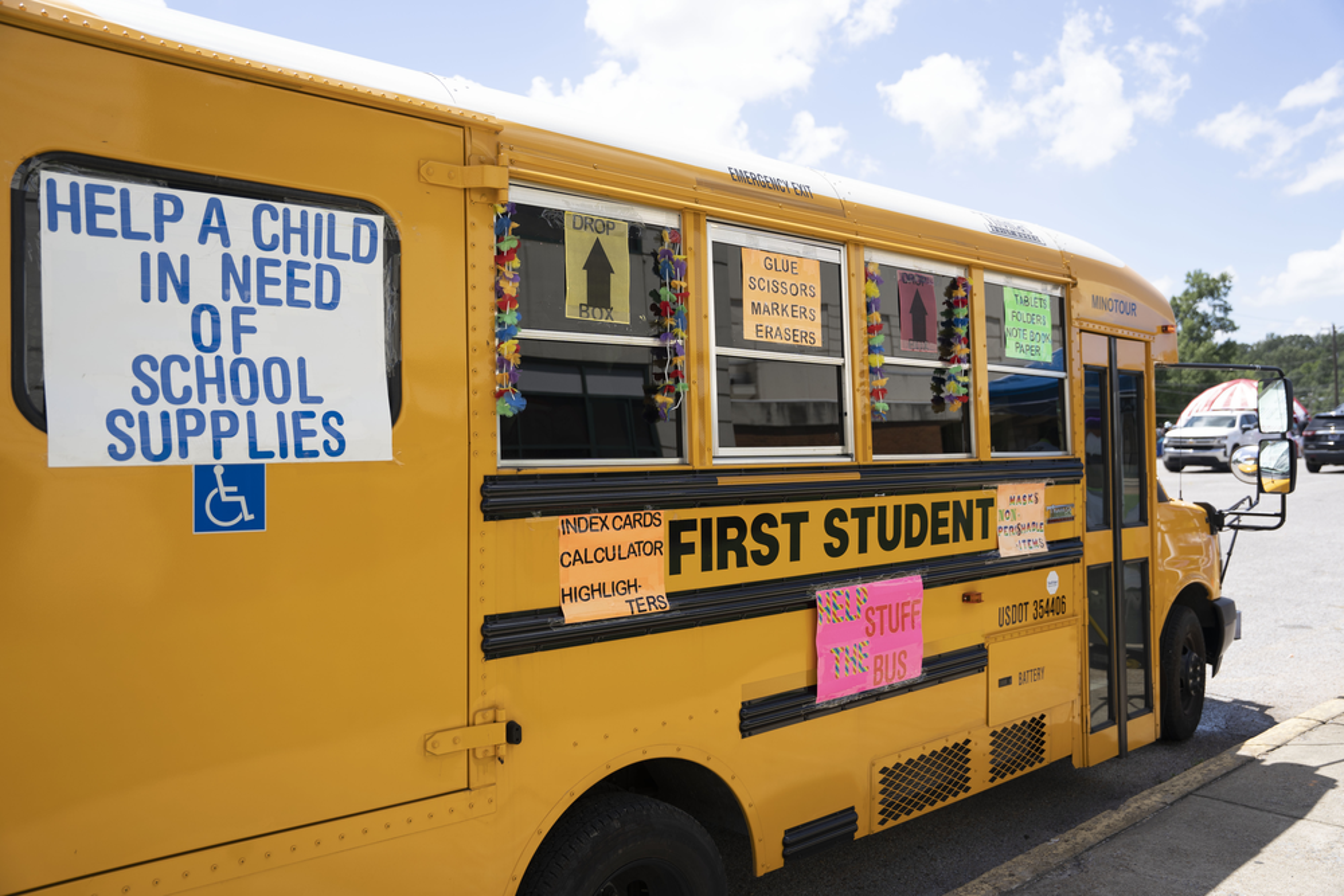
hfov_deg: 62.3
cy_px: 448
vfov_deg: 43.9
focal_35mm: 30
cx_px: 672
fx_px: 1113
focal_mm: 29.8
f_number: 3.2
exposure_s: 1/800
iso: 100
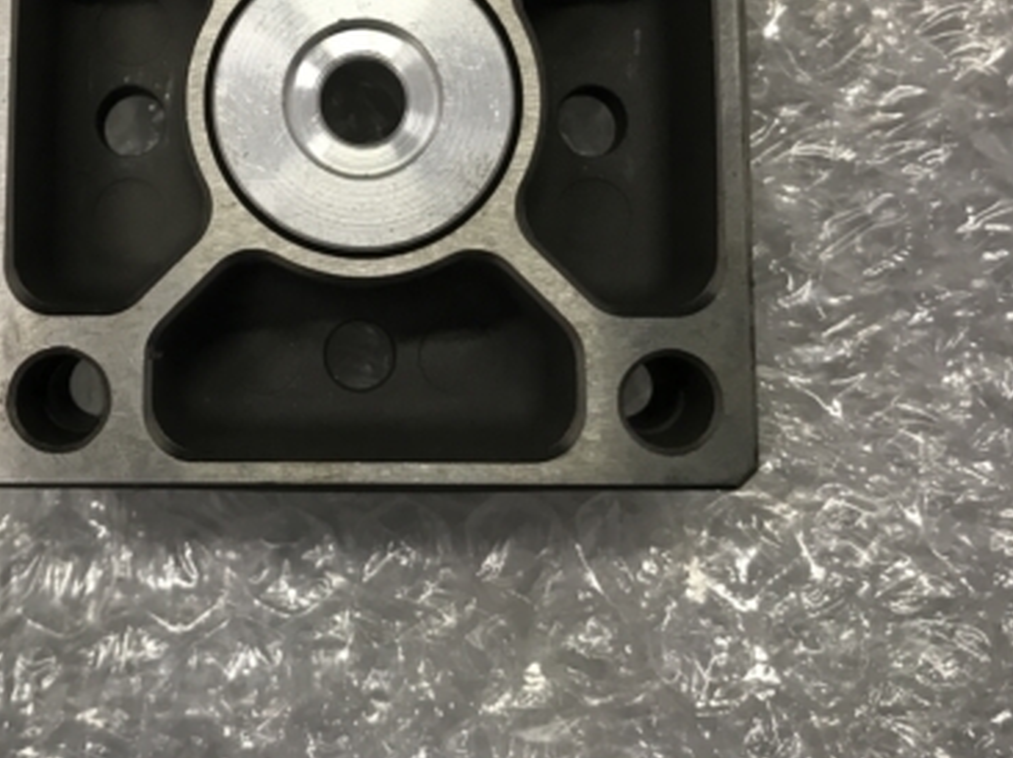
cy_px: 102
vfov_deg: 28.7
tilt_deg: -84.9
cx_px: 318
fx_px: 1433
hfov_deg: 38.4
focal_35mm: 49
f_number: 1.8
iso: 40
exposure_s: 1/24
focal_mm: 3.99
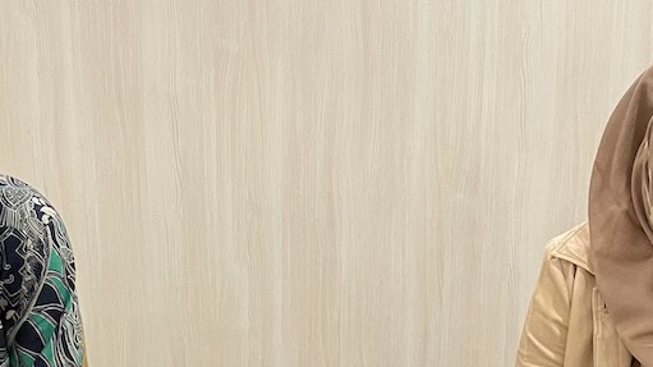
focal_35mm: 71
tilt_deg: -16.3
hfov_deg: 29.7
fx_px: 1229
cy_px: 451
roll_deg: +0.3
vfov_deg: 16.2
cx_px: 276
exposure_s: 1/50
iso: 250
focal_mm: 4.2
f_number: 1.6
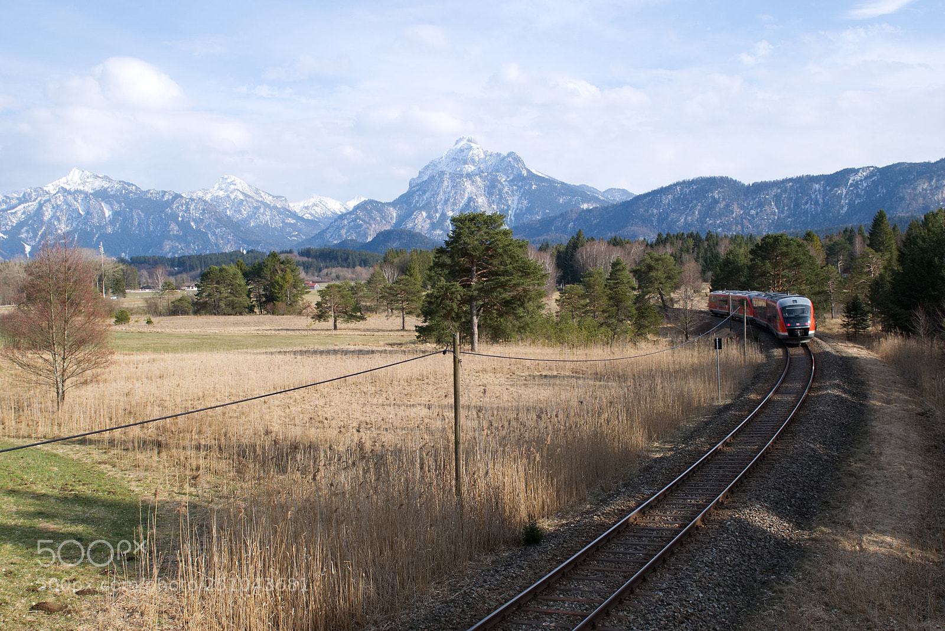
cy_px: 316
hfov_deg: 53.1
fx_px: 945
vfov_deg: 36.9
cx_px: 472
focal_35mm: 36
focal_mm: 24
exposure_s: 1/200
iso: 250
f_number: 14
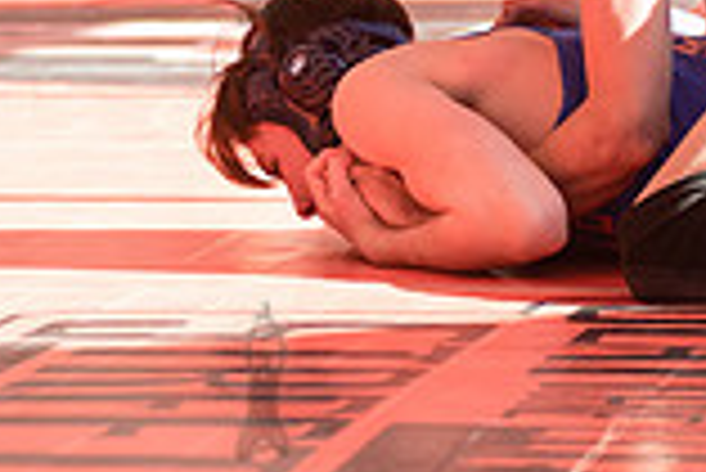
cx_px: 261
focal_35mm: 296
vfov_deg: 4.6
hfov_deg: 7.0
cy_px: -56
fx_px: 5810
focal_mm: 80
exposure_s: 1/400
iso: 400
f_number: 3.5
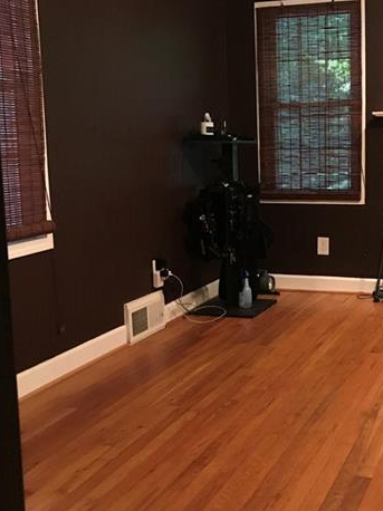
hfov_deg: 30.1
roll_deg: +1.6
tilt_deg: -7.4
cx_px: 308
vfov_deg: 40.4
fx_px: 694
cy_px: 241
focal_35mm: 47
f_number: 1.8
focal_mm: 3.99
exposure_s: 1/7
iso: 100
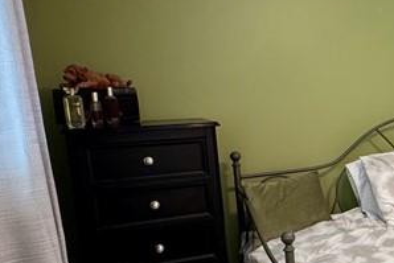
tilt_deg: -10.0
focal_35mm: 50
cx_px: 477
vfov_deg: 26.9
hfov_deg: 32.4
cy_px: 177
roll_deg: +1.6
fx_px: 547
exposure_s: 1/60
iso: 320
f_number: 2.2
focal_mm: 2.22
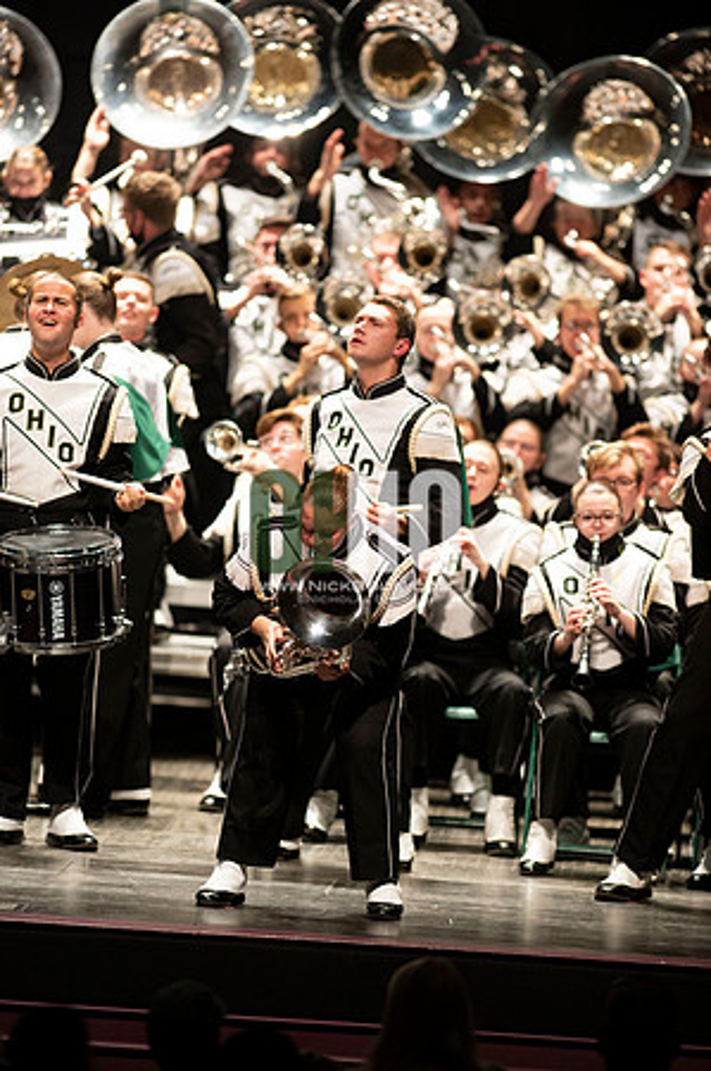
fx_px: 8907
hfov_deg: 4.6
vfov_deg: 6.9
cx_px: 356
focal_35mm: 300
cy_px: 536
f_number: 2.8
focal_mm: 300
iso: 3200
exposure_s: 1/500
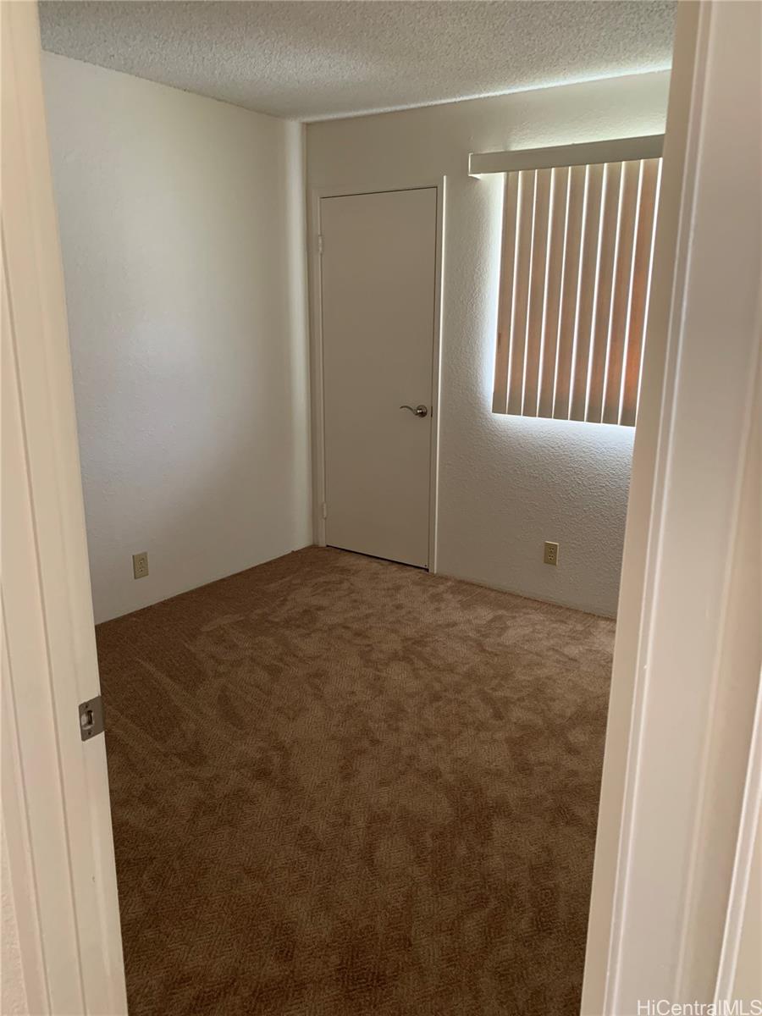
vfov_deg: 67.3
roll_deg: -0.8
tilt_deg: -13.7
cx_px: 381
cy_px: 508
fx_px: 763
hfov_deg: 53.1
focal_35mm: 26
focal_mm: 4.25
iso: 320
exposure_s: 1/30
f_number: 1.8
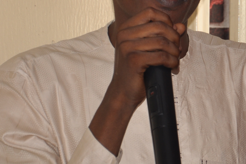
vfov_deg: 3.1
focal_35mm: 444
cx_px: 180
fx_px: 3033
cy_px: 4
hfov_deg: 4.6
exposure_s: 1/60
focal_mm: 105
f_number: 5.6
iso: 200
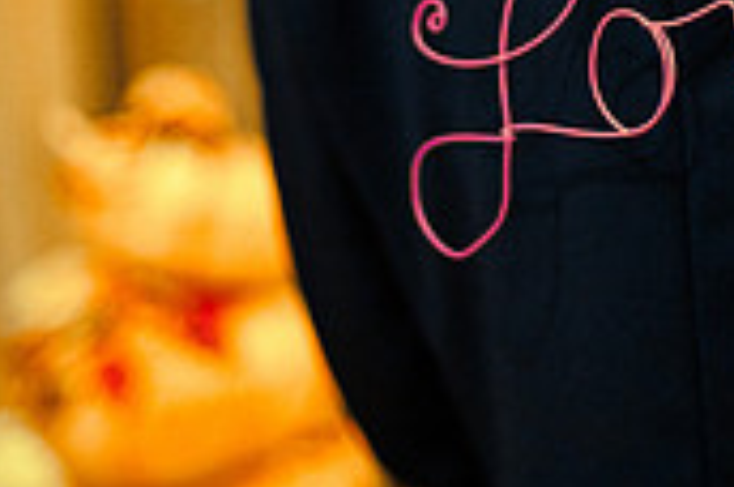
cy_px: -171
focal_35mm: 169
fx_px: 3439
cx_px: 563
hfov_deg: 12.1
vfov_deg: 8.0
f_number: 1.4
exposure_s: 1/100
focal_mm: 50
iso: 2000
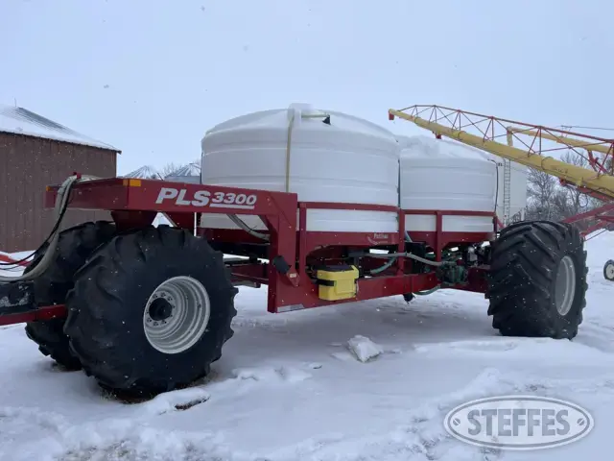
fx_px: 461
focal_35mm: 26
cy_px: 230
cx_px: 307
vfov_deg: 53.1
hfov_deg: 67.3
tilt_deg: -0.8
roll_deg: -0.5
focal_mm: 5.1
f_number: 1.6
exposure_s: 1/3663
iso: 32
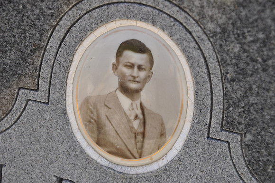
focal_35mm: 99
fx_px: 755
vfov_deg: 13.8
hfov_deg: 20.6
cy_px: 92
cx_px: 138
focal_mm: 66
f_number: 6.3
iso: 200
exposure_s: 1/160
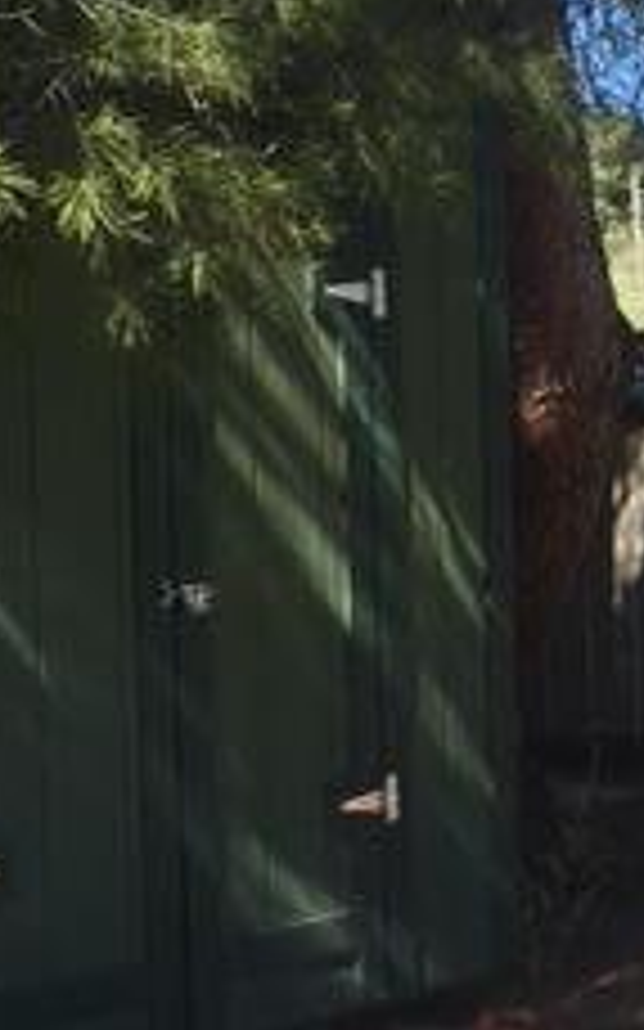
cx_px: 833
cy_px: 675
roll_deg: +2.1
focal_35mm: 86
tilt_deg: -5.5
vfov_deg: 24.0
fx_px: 2417
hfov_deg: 14.5
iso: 25
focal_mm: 4.15
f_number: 2.2
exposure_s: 1/927
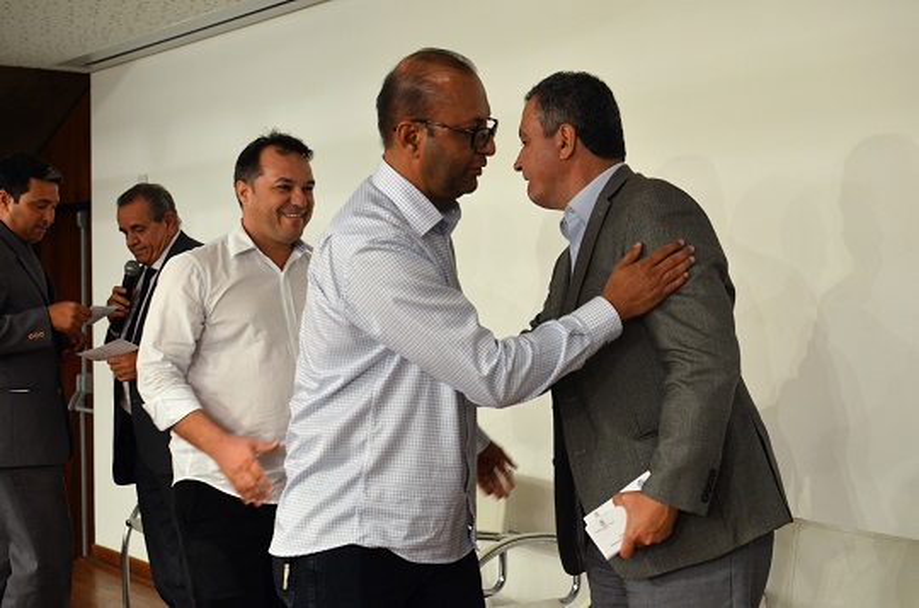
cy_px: 304
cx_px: 460
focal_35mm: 52
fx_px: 1337
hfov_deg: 37.9
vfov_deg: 25.6
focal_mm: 35
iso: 1250
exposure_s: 1/160
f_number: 4
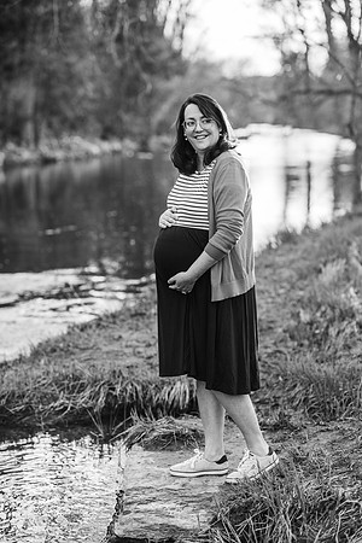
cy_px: 272
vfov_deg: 23.9
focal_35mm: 85
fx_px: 1282
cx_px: 181
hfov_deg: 16.1
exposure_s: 1/200
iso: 125
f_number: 2.8
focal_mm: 85
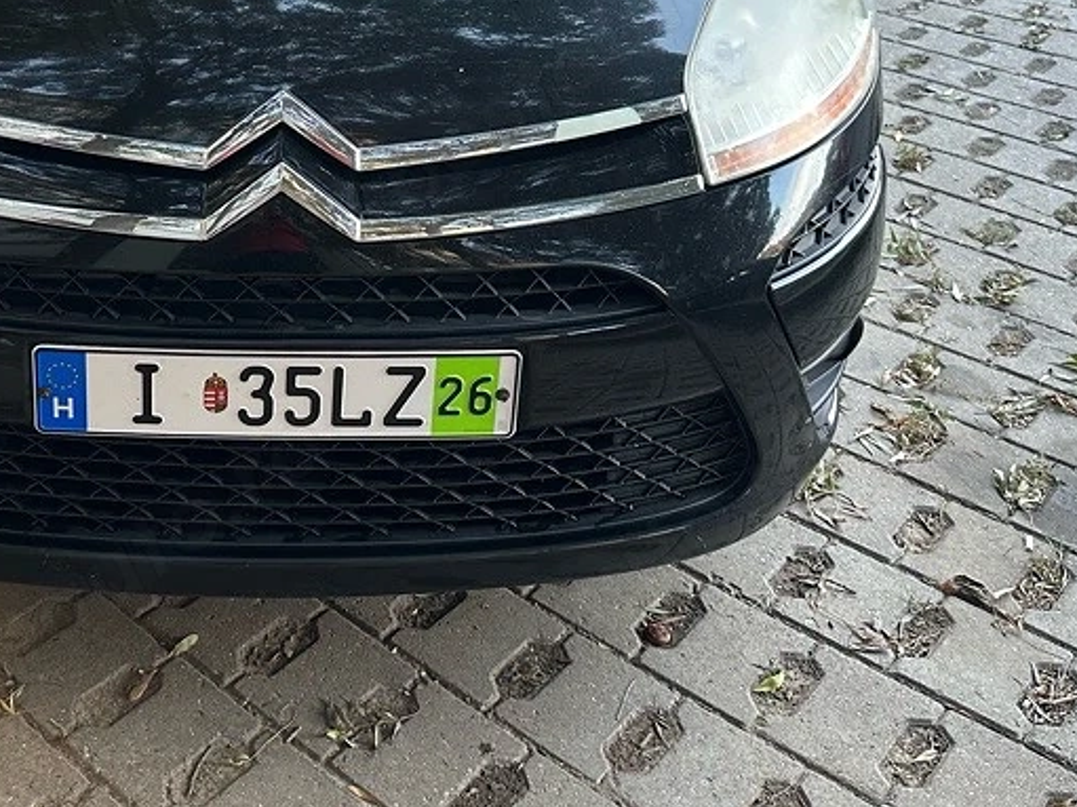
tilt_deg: -23.7
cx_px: 266
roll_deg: +0.6
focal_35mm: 47
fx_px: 1462
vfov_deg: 29.5
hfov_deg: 39.3
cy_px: 65
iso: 200
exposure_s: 1/121
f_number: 1.78
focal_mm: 6.86
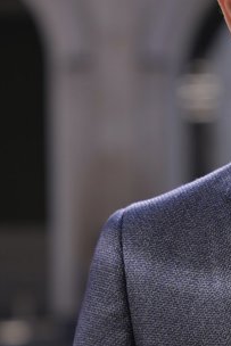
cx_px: 329
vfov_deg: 6.6
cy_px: 275
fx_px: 2990
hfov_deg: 4.4
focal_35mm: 311
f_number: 2.8
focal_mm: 70
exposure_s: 1/1000
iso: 100
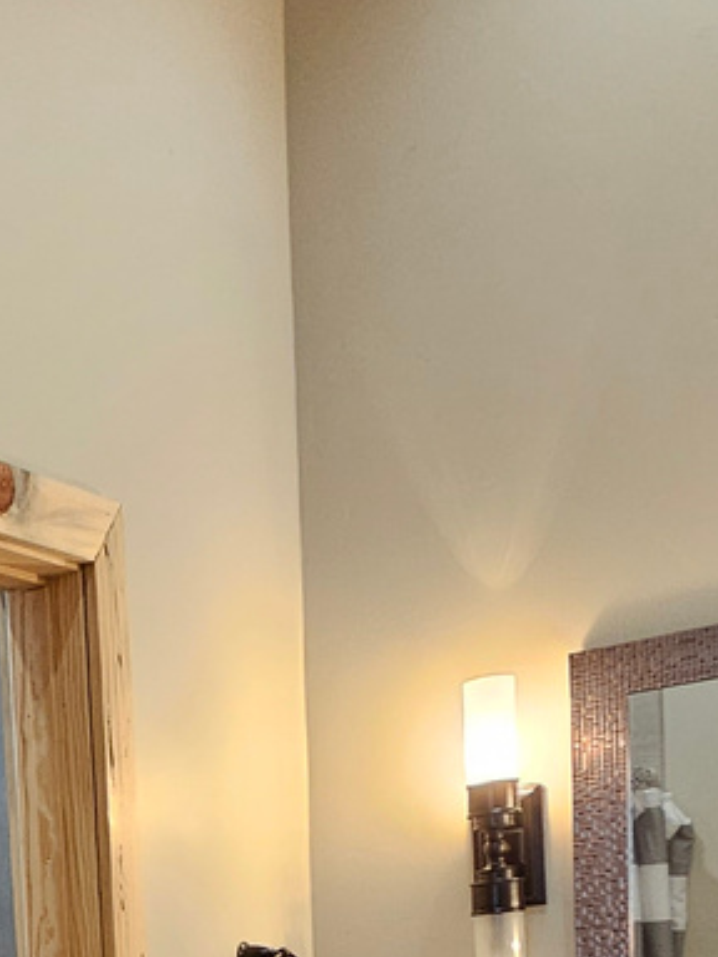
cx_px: -366
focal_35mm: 52
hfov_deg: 22.7
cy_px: 1216
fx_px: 1438
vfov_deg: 30.0
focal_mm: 2.2
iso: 250
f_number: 2.2
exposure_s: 1/60
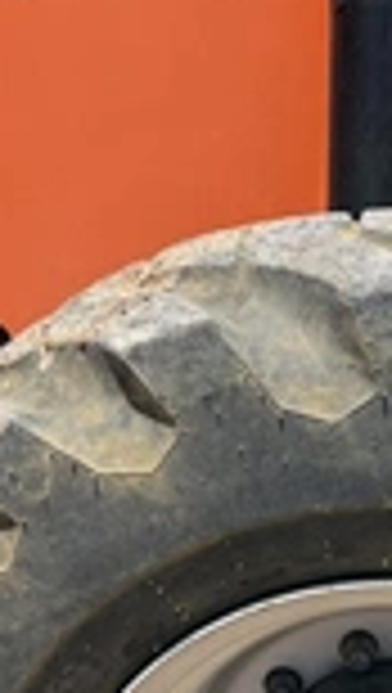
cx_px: 356
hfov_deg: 17.5
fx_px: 1252
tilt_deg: -28.3
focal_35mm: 68
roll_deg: -1.6
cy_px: 662
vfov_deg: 29.3
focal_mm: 6.76
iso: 100
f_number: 1.78
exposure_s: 1/4673
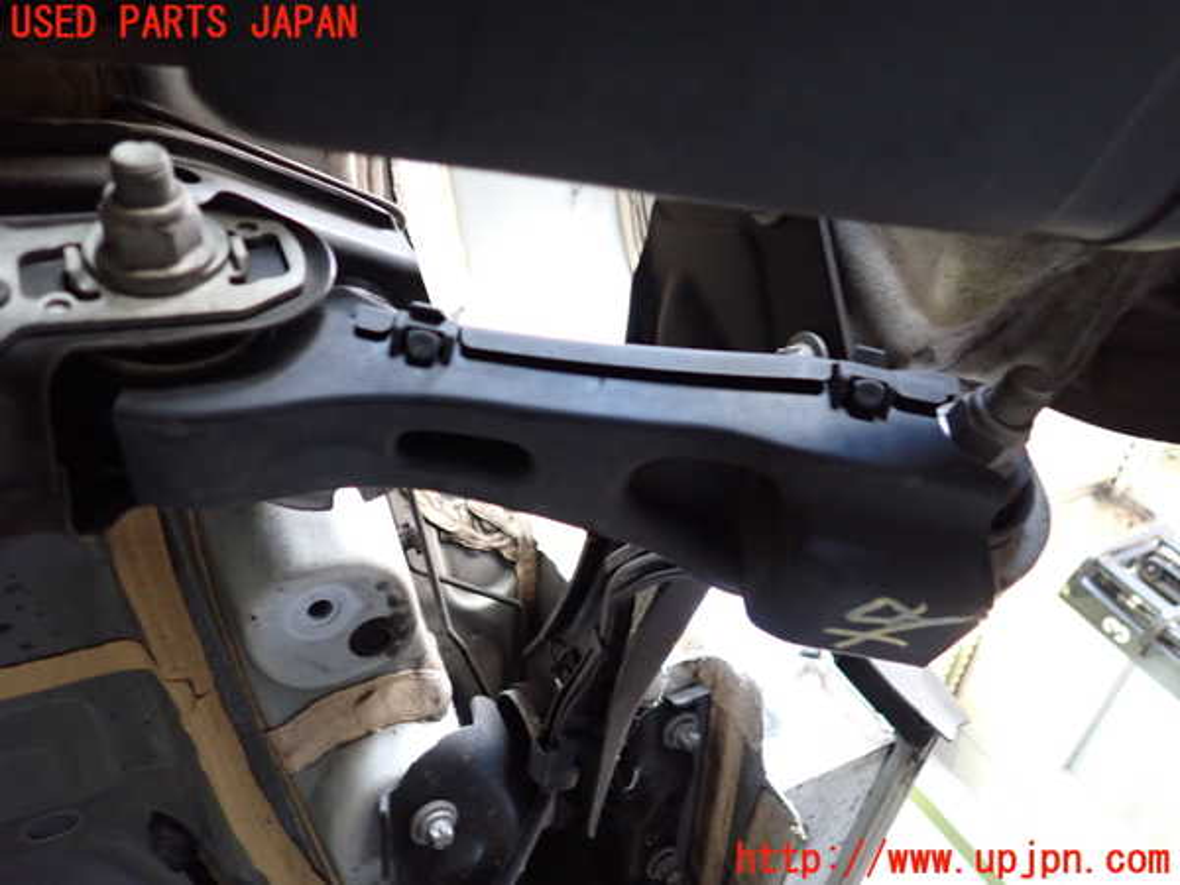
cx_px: 590
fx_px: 852
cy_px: 442
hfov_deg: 69.4
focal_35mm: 25
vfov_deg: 54.9
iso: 640
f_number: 2
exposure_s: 1/30
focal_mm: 4.5
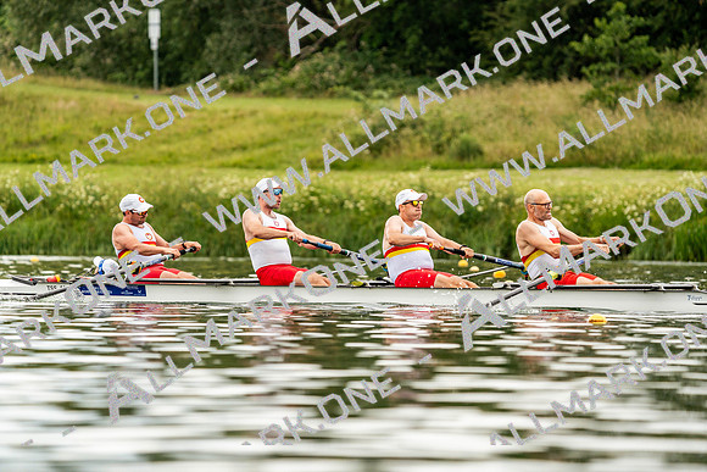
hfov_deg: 5.5
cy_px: 236
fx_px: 7346
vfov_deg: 3.7
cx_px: 354
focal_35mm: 374
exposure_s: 1/2000
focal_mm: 374
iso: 640
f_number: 6.3
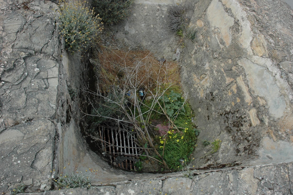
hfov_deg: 67.4
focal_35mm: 27
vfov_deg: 47.8
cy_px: 98
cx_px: 146
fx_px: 219
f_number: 9
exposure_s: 1/320
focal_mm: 18
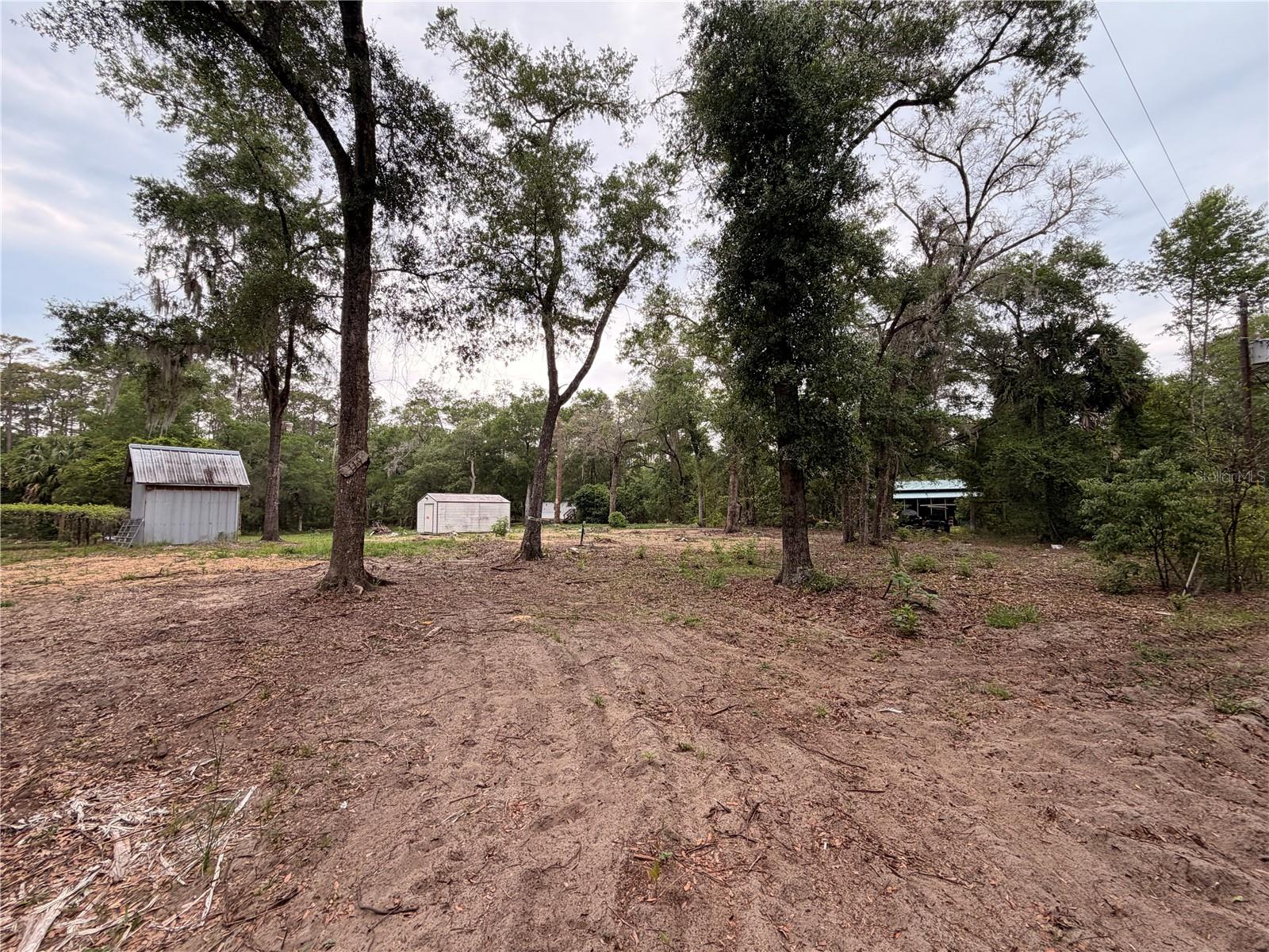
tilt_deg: +3.7
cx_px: 634
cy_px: 476
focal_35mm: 14
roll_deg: +0.7
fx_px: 513
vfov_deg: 85.7
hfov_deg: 102.1
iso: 40
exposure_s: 1/244
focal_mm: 2.22
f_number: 2.2
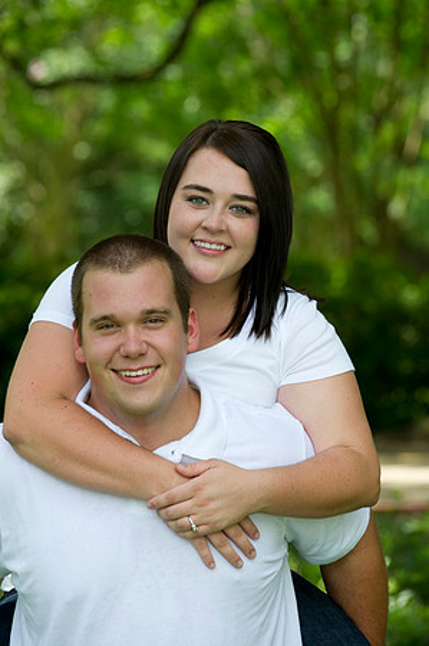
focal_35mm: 200
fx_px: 3583
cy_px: 323
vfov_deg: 10.3
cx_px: 214
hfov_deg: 6.9
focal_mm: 200
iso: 400
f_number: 5.6
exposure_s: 1/320
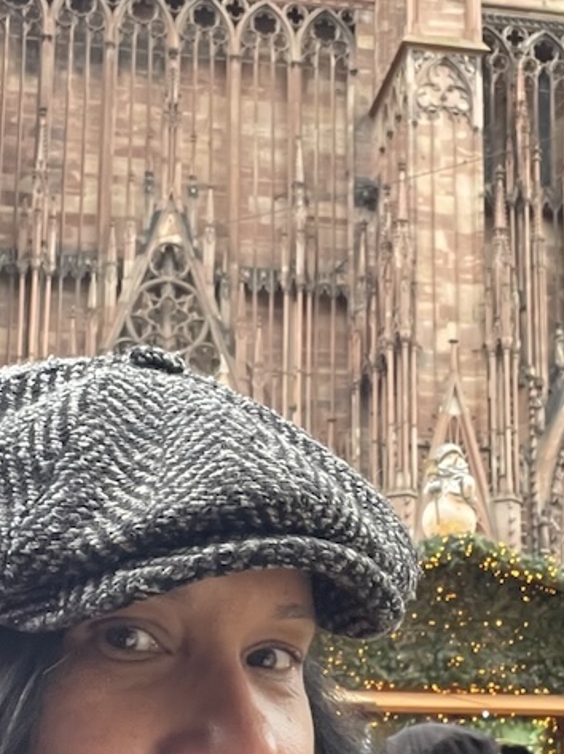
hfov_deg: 22.5
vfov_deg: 29.7
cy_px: 472
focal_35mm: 65
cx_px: 362
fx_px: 1414
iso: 320
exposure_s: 1/60
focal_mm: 2.71
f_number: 2.2
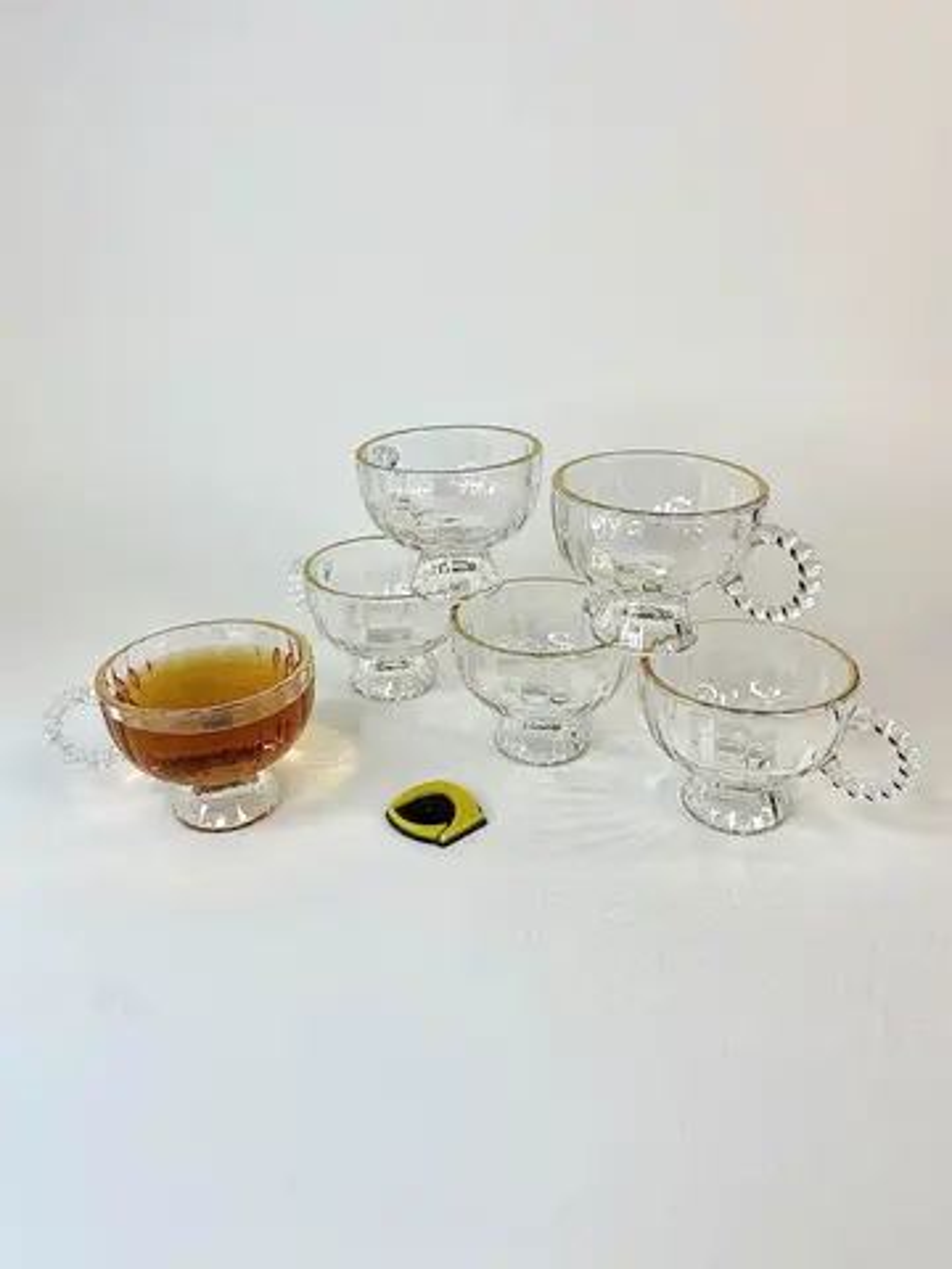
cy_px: 634
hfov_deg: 53.1
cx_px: 476
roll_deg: -0.8
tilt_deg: -24.3
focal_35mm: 26
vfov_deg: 67.3
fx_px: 953
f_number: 1.8
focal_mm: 4.25
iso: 32
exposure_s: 1/788
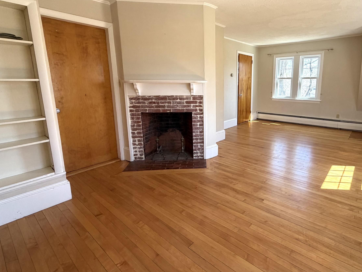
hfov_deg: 83.2
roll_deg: -0.2
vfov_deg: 68.4
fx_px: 199
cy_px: 120
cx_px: 223
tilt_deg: -10.6
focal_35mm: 19
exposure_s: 1/121
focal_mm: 2.22
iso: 160
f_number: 2.2
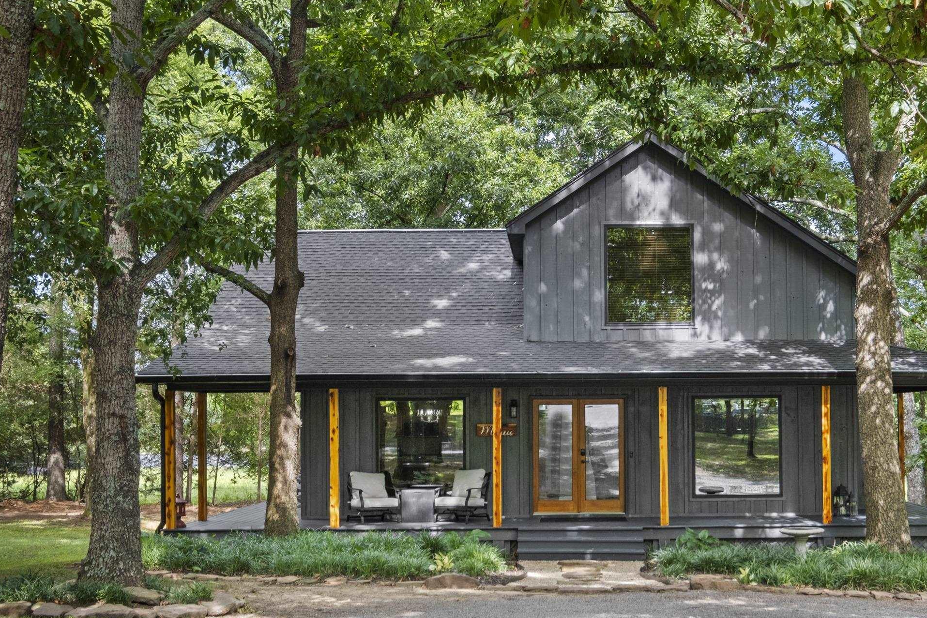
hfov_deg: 41.6
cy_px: 402
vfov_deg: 28.5
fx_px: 1210
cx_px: 582
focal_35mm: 47
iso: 400
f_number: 9
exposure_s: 1/60
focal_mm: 24
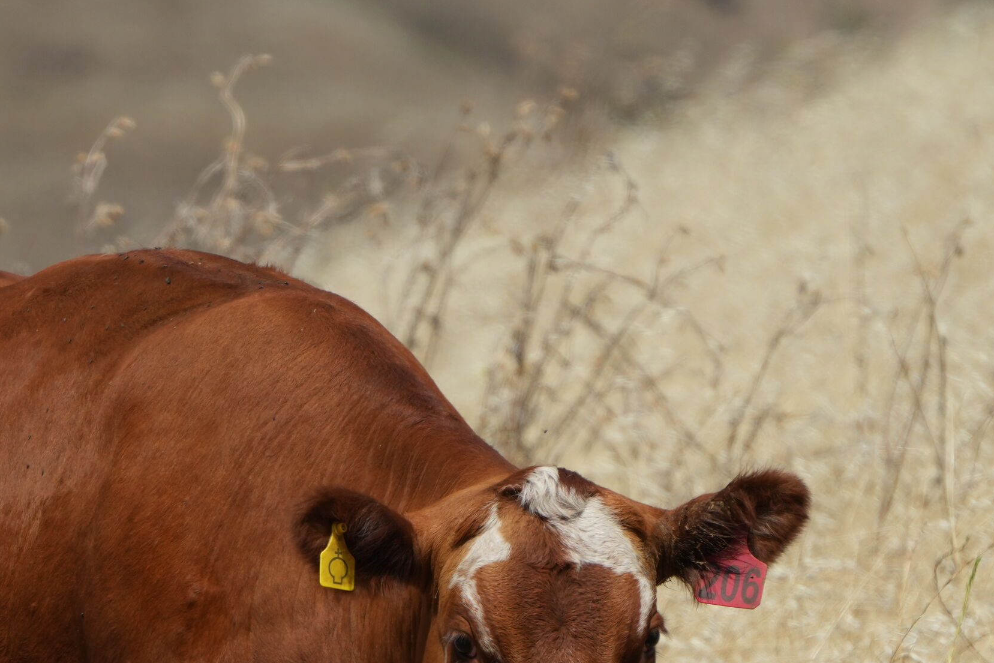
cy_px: 699
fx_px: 28799
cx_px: 335
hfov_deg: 2.0
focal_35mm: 1043
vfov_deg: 1.3
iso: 250
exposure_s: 1/1600
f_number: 6.3
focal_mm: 400
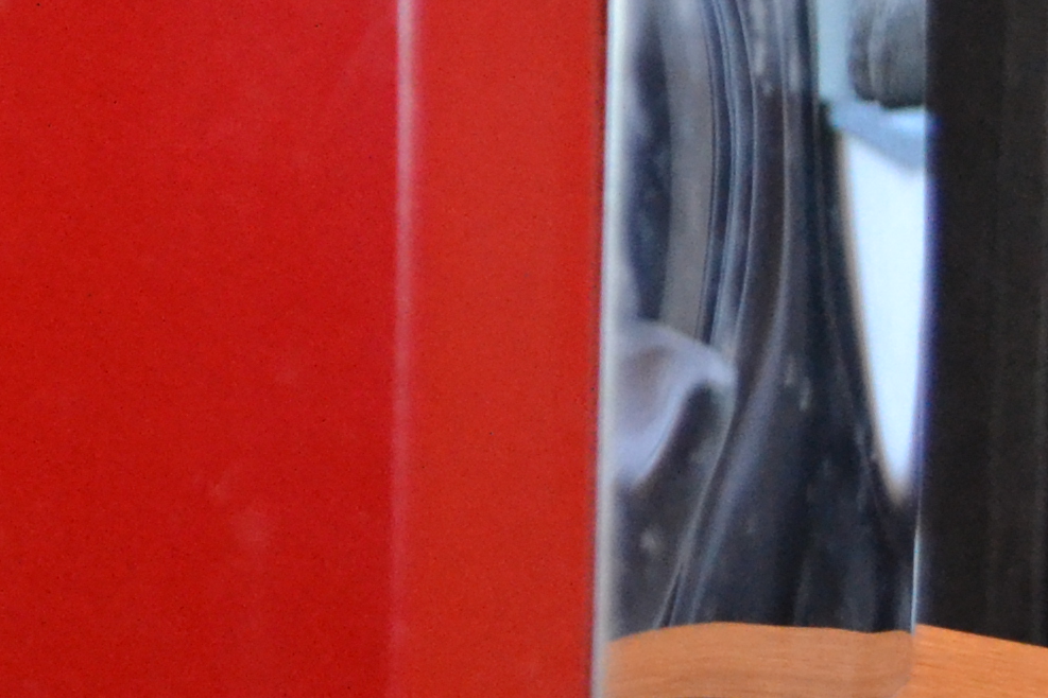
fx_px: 4483
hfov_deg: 11.7
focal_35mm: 154
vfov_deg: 8.8
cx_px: -1140
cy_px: -241
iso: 1800
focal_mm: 22
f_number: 3.8
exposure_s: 1/60
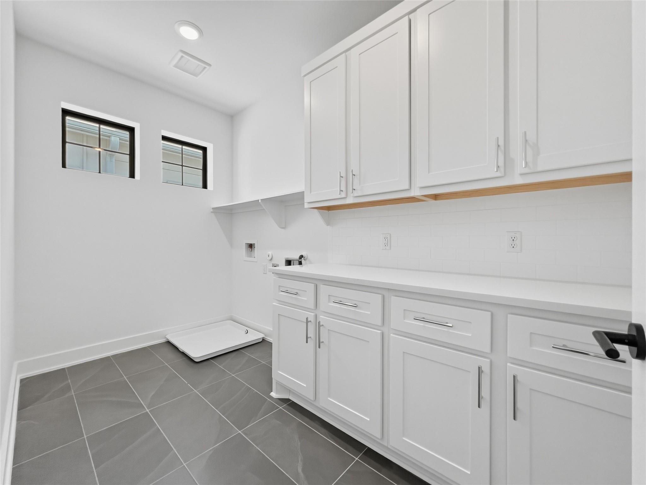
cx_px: 323
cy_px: 242
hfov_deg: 106.2
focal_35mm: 13
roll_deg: +0.6
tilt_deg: -0.4
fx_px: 243
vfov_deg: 89.9
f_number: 1.8
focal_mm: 1.6
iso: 80
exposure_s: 1/120
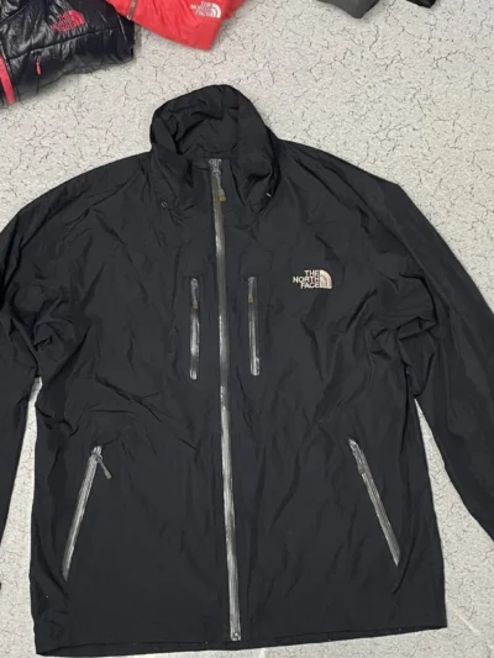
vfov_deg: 67.3
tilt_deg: -82.1
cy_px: 329
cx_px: 247
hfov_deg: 53.1
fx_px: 495
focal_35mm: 26
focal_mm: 4.2
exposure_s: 1/50
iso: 250
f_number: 1.6
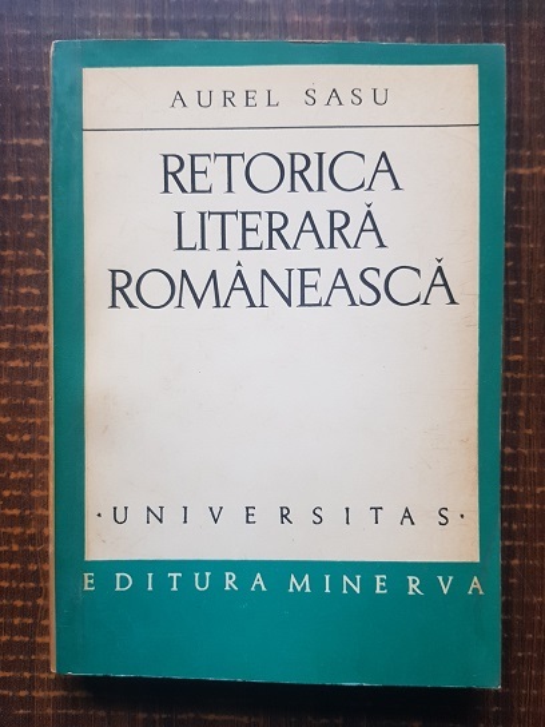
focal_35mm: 26
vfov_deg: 67.3
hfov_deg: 53.1
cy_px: 364
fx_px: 546
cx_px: 272
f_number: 1.7
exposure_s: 1/27
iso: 200
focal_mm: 4.3
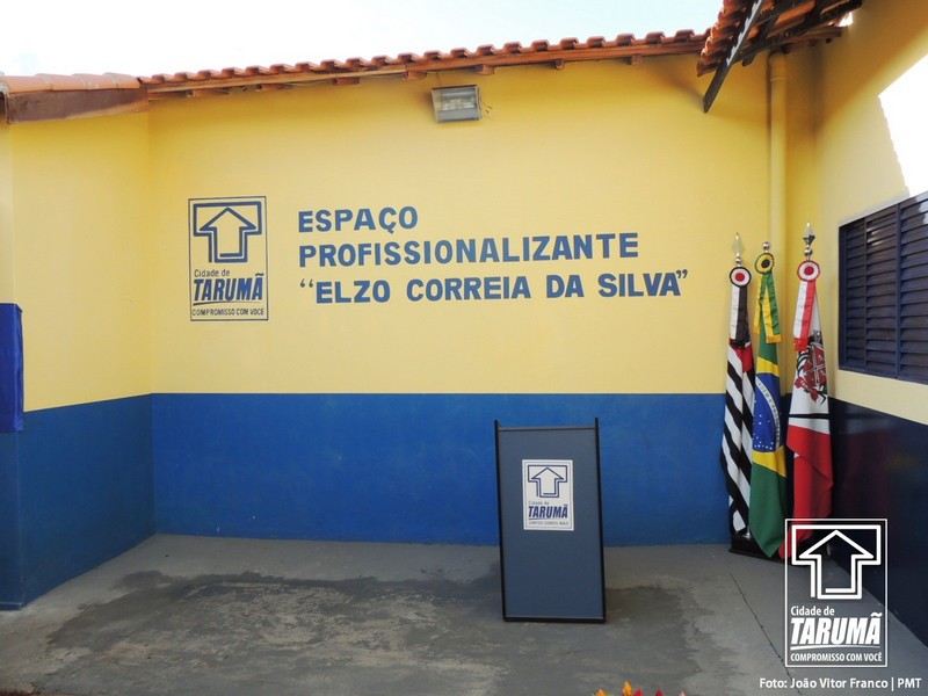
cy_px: 348
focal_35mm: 28
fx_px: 751
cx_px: 464
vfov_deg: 49.7
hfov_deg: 63.4
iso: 100
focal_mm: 4.9
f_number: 3.1
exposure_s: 1/200
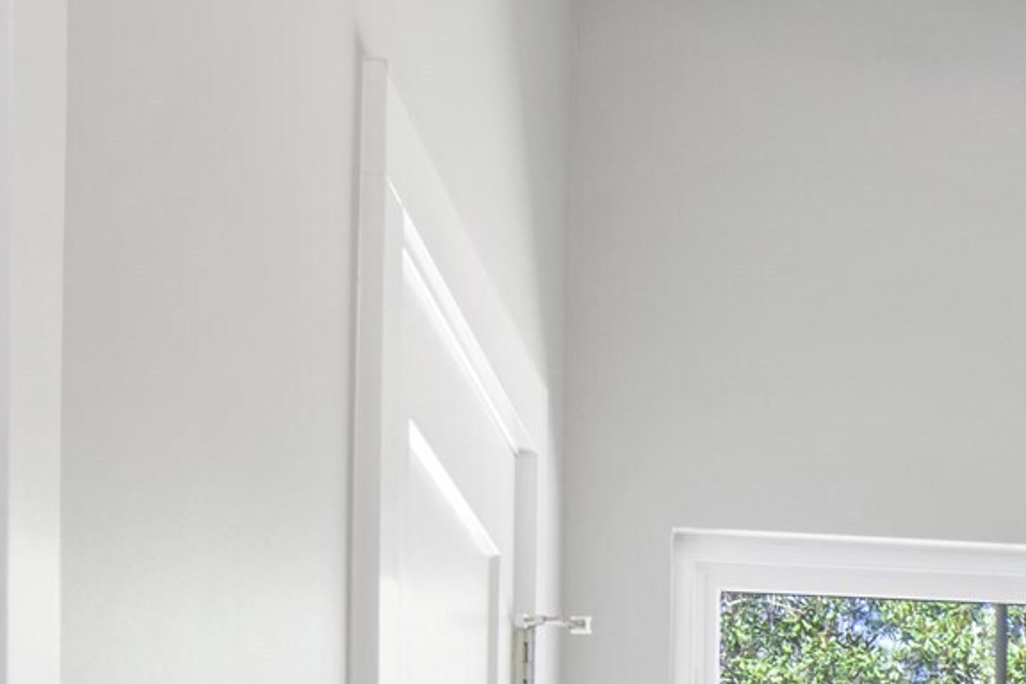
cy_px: 1092
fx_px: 2736
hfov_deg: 17.3
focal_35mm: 96
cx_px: 1860
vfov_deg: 13.3
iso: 200
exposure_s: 1/8
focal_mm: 18
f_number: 11
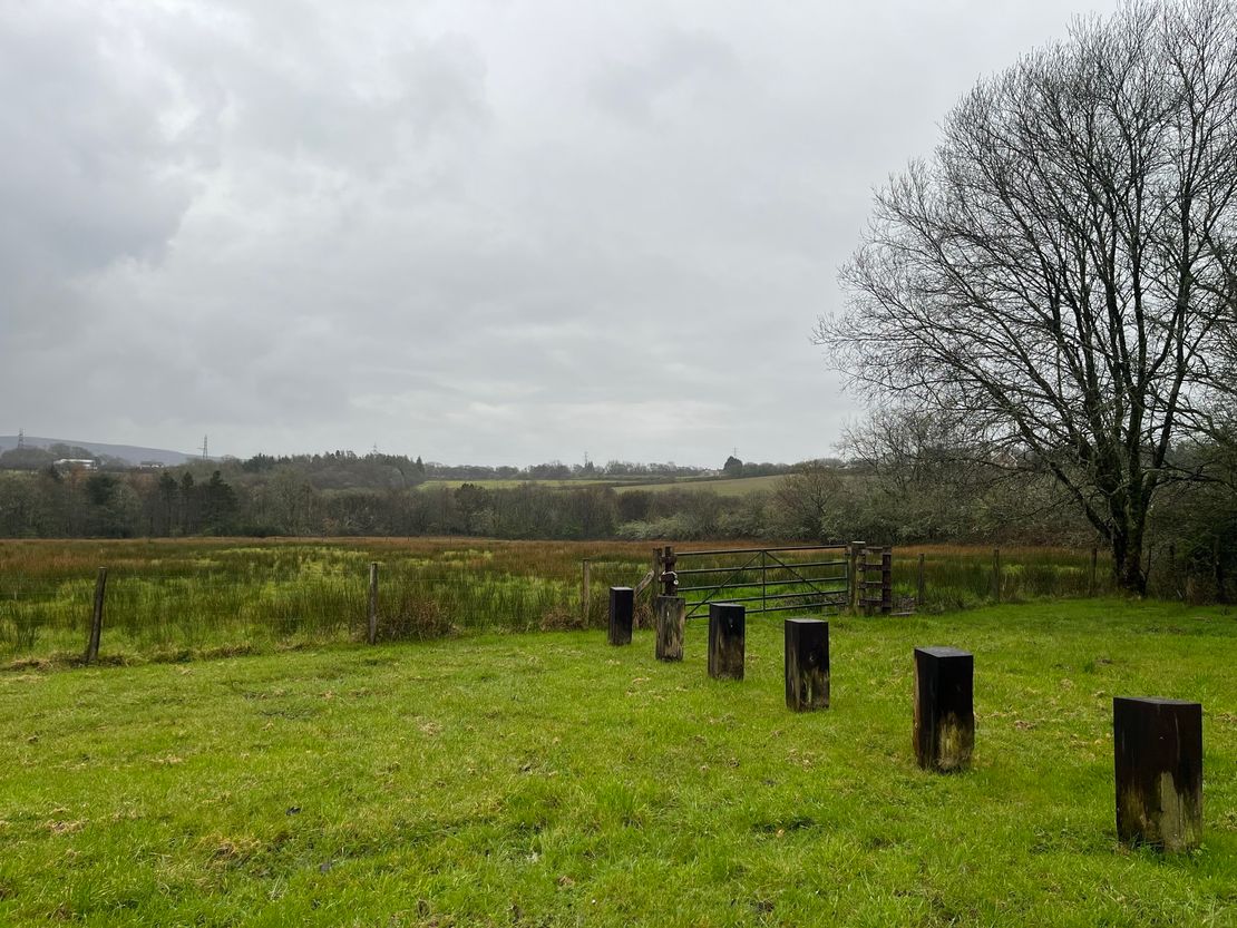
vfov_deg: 53.1
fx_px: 929
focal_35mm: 26
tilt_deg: +2.9
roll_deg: -1.5
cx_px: 618
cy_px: 464
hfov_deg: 67.3
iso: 50
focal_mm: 5.1
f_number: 1.6
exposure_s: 1/631
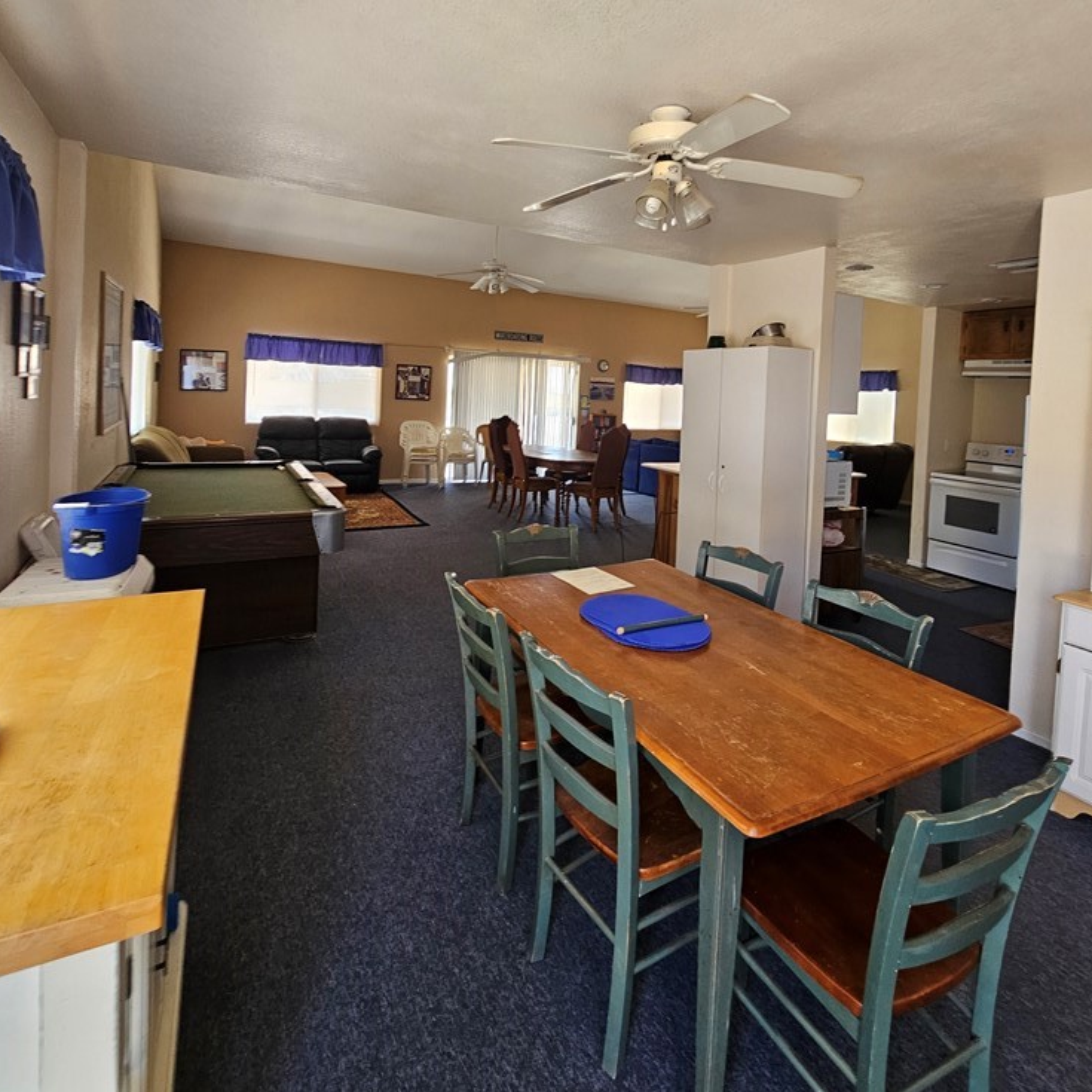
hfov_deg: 87.4
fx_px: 571
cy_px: 416
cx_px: 556
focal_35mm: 16
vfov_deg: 85.9
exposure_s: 1/60
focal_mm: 2.2
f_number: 2.2
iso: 100
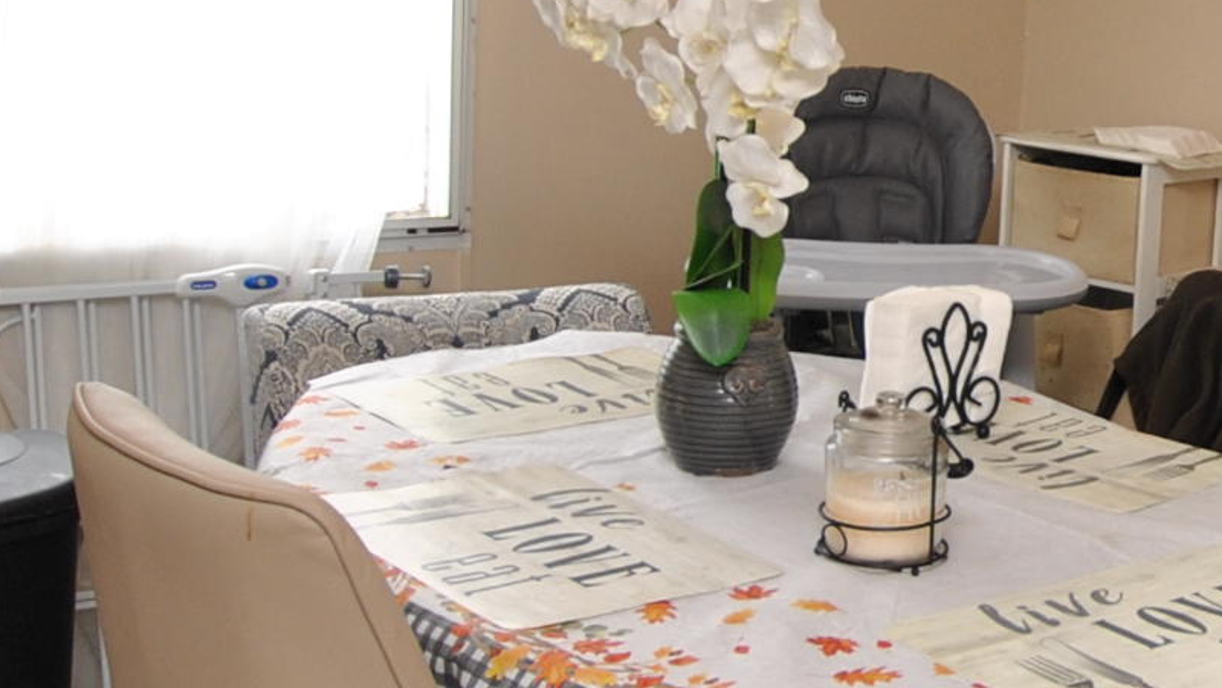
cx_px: 1228
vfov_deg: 21.0
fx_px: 1847
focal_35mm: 57
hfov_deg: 33.4
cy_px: 242
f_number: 4
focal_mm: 10
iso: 200
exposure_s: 1/60
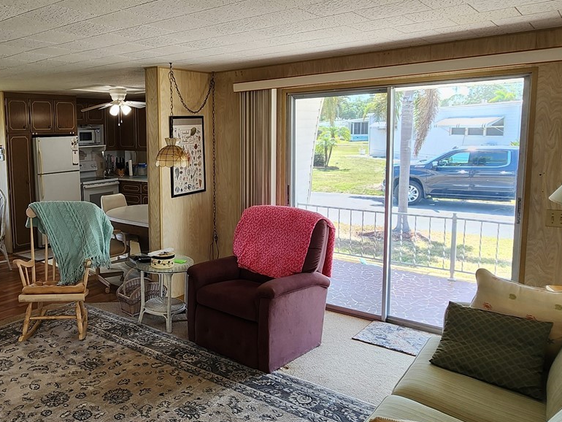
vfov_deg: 51.3
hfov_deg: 62.2
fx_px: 438
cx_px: 153
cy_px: 188
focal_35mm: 27
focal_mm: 2.2
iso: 50
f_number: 2.2
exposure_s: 1/60
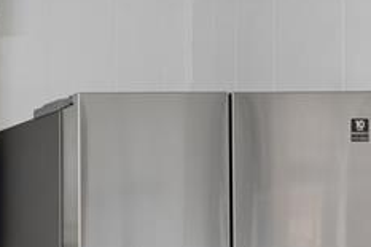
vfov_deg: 15.9
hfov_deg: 16.5
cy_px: 304
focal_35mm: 82
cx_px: -430
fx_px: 845
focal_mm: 18.7
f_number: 13
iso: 200
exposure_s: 1/1.67
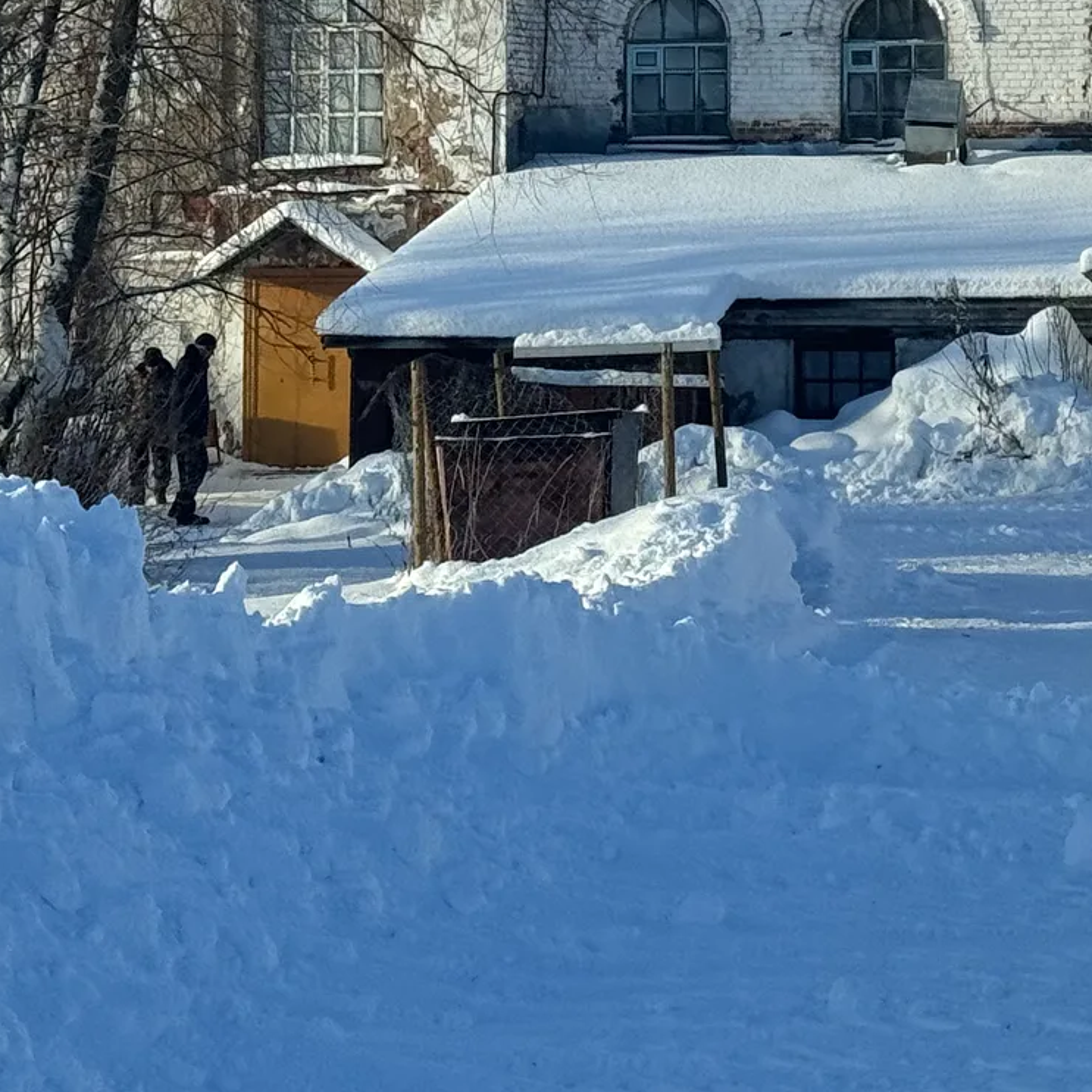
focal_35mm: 137
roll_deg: +3.1
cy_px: -131
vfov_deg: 12.5
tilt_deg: +7.5
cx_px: 930
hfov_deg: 12.7
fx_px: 4890
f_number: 1.78
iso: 64
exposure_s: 1/1637
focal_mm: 6.86
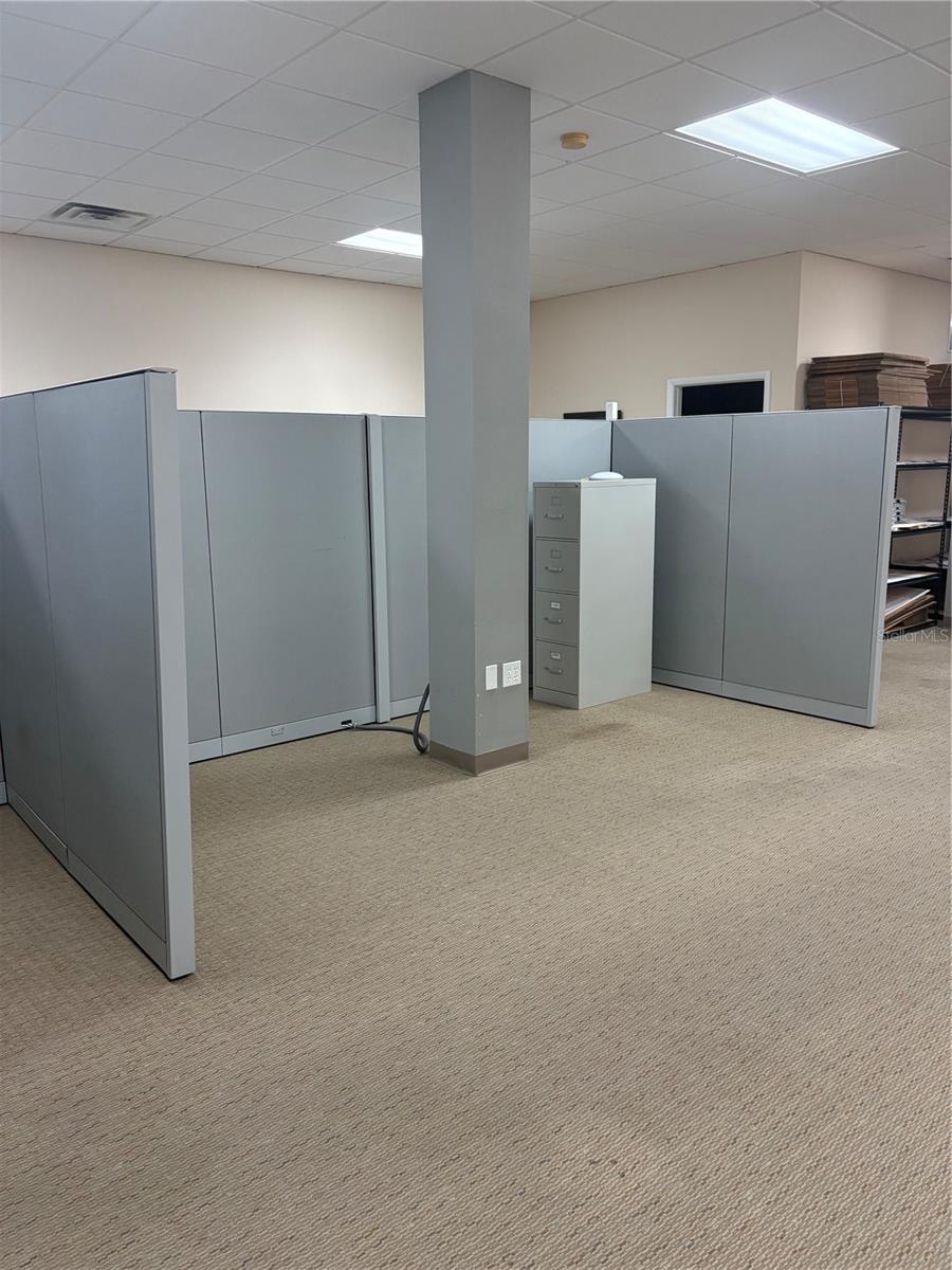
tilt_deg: -6.4
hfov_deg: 53.1
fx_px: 953
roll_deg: -0.1
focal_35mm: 26
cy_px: 635
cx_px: 476
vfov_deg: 67.3
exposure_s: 1/120
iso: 160
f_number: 1.6
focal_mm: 5.96
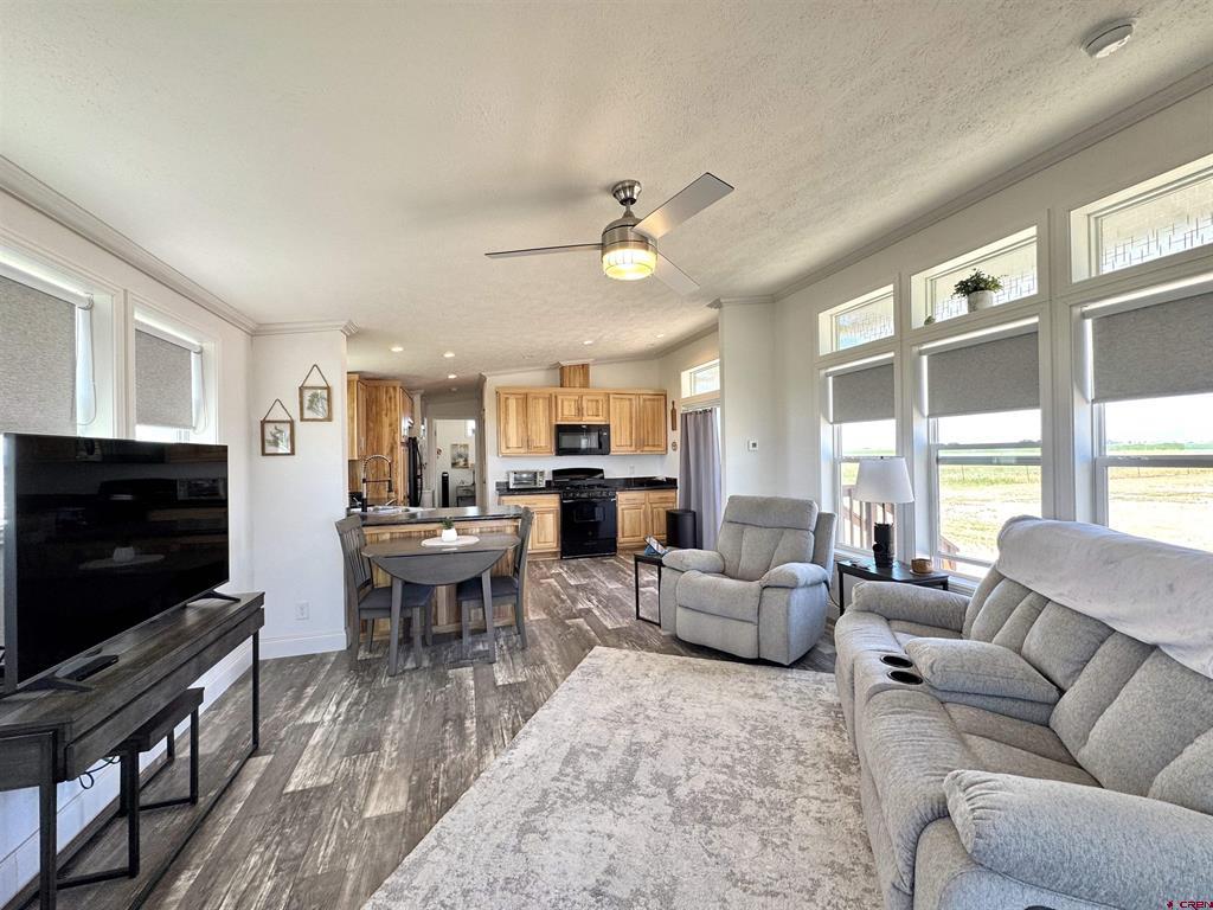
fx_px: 491
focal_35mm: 14
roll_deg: +1.3
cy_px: 455
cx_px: 606
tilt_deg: -0.5
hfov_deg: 102.1
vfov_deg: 85.7
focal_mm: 2.22
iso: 100
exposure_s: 1/99
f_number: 2.2
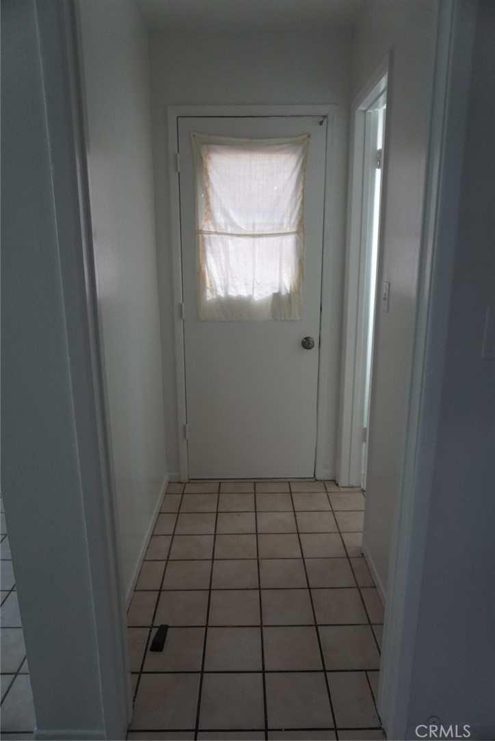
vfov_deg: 73.7
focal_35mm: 24
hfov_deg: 53.2
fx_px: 494
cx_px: 248
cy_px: 370
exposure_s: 1/160
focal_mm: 16
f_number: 4
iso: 1000
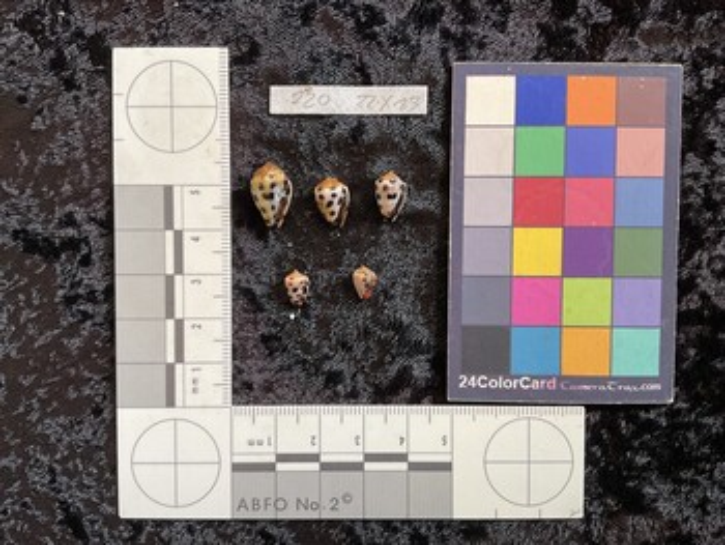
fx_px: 608
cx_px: 362
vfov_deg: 48.3
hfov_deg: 61.6
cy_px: 272
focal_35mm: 29
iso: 64
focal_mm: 3
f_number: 1.8
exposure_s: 1/100
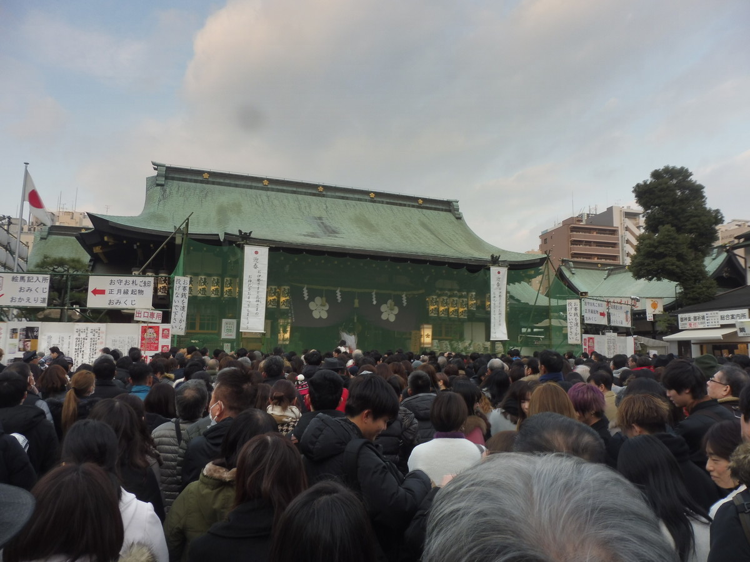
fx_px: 520
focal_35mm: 24
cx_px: 375
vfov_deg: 56.8
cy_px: 281
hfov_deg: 71.6
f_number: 4
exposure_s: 1/160
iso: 100
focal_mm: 4.3
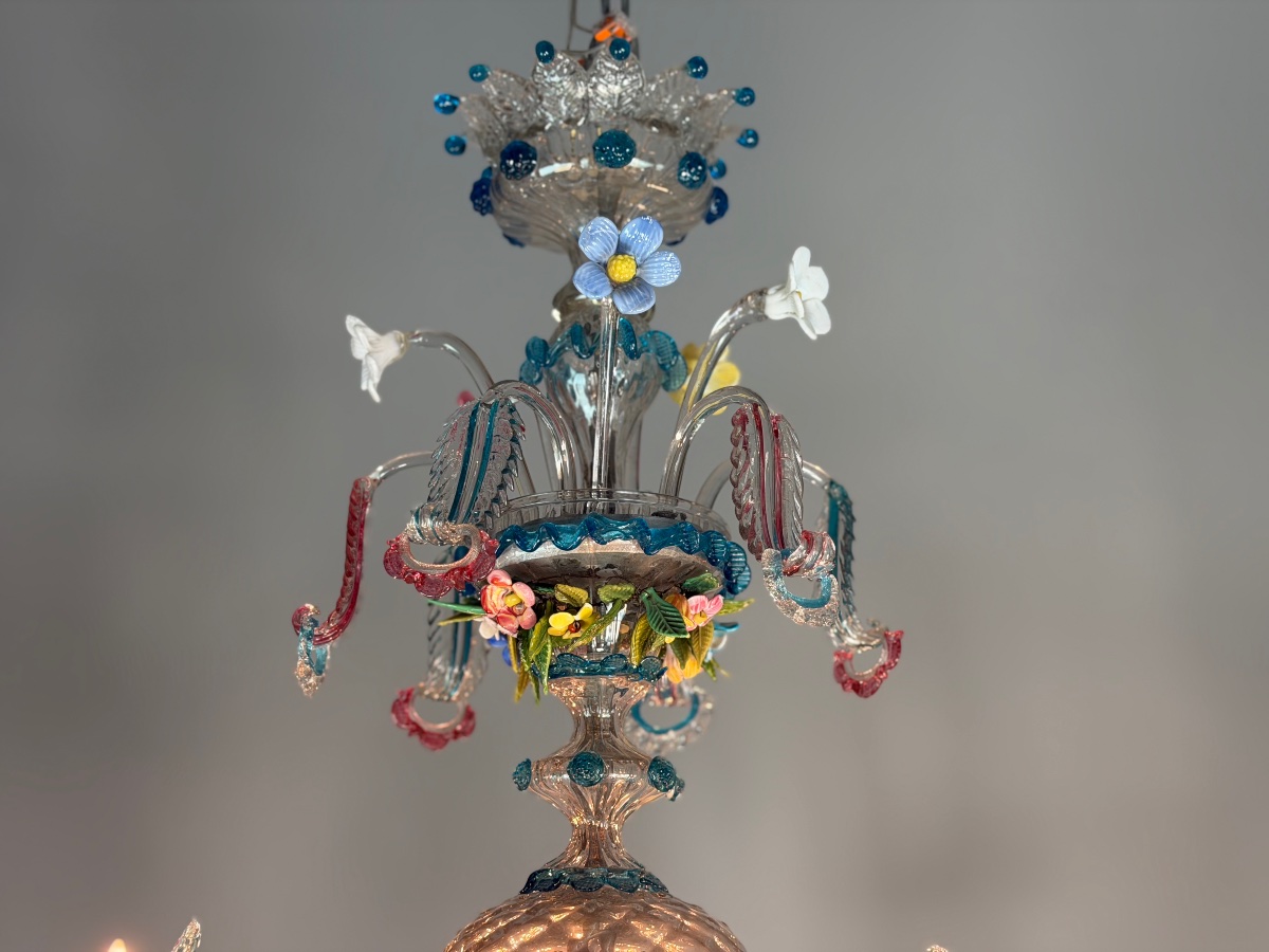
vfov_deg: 30.3
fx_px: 1760
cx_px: 634
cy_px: 476
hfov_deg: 39.7
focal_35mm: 48
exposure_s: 1/50
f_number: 1.78
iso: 100
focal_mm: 6.76
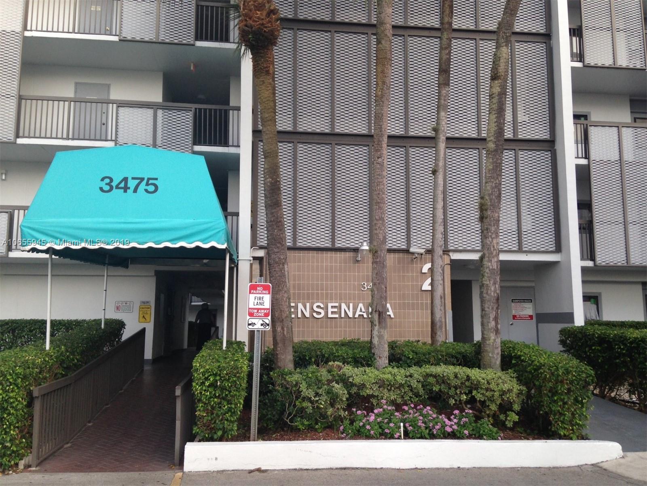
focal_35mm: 33
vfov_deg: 42.9
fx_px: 617
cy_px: 243
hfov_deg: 55.4
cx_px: 324
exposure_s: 1/120
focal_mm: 4.12
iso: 50
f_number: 2.4
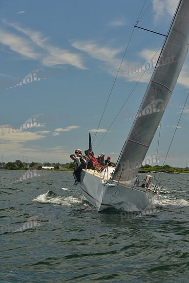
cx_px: 94
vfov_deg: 22.1
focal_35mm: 92
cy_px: 142
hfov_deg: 14.9
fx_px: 724
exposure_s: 1/1000
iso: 400
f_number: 6.3
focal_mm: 92
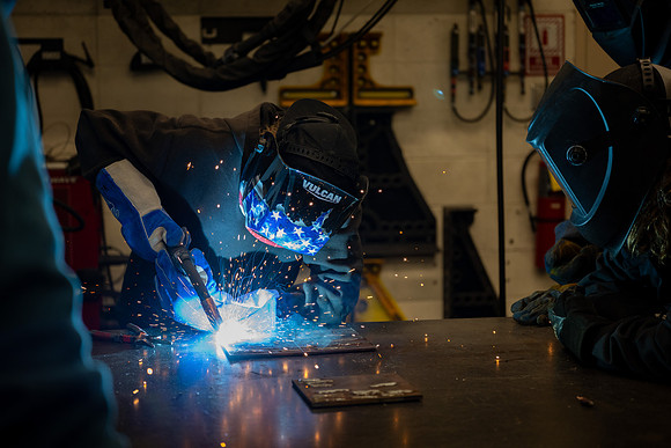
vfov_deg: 23.4
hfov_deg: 34.5
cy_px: 224
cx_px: 336
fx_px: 1081
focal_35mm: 58
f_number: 2.8
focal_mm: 58
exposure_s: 1/400
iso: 640
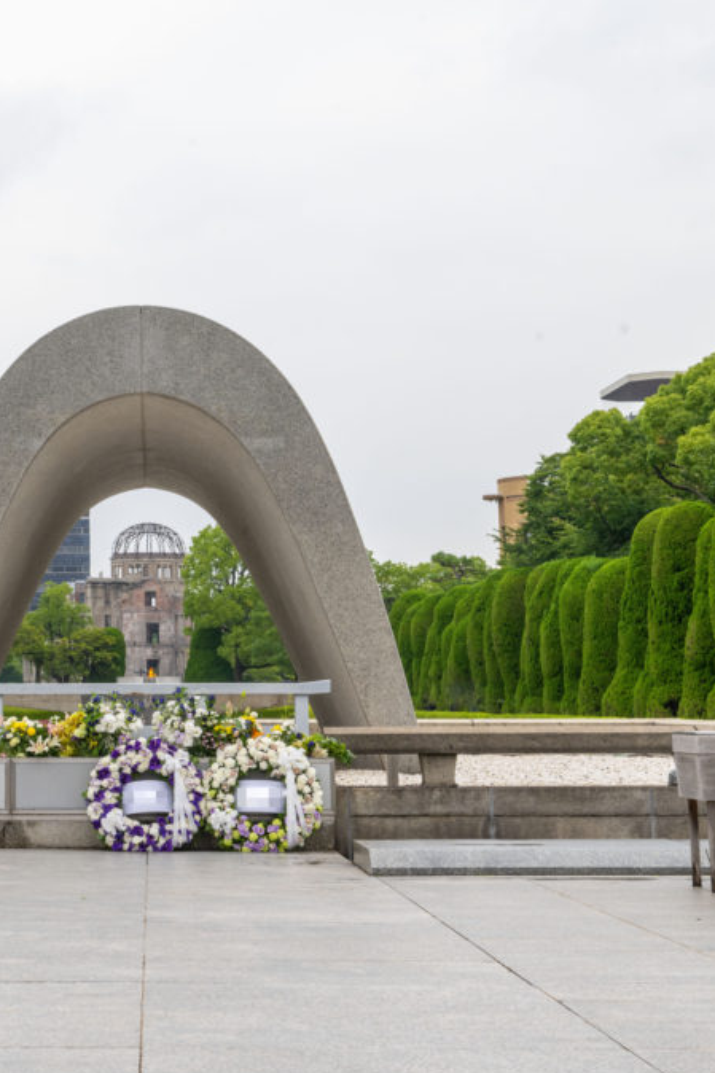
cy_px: 542
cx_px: 150
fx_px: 2265
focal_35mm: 76
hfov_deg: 17.8
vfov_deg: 26.7
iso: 250
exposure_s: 1/125
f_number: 11
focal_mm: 50
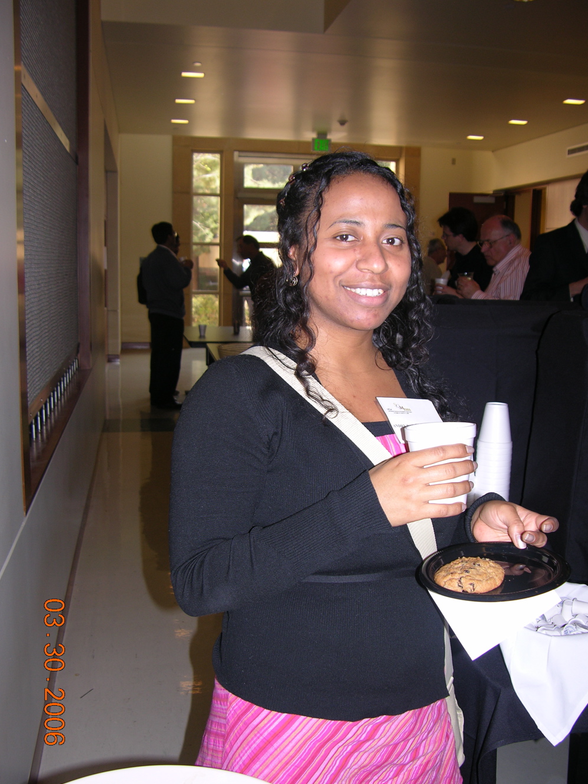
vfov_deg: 51.4
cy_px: 399
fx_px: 815
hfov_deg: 39.7
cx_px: 294
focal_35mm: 36
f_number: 2.8
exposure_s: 1/60.1
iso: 50
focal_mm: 8.9
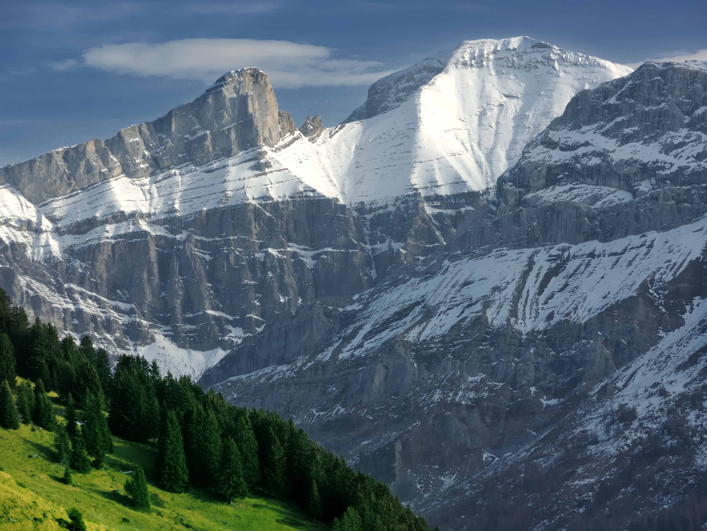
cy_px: 266
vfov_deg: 7.4
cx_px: 354
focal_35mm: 200
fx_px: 4085
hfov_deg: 9.9
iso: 80
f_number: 6.3
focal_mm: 42.8
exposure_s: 1/50
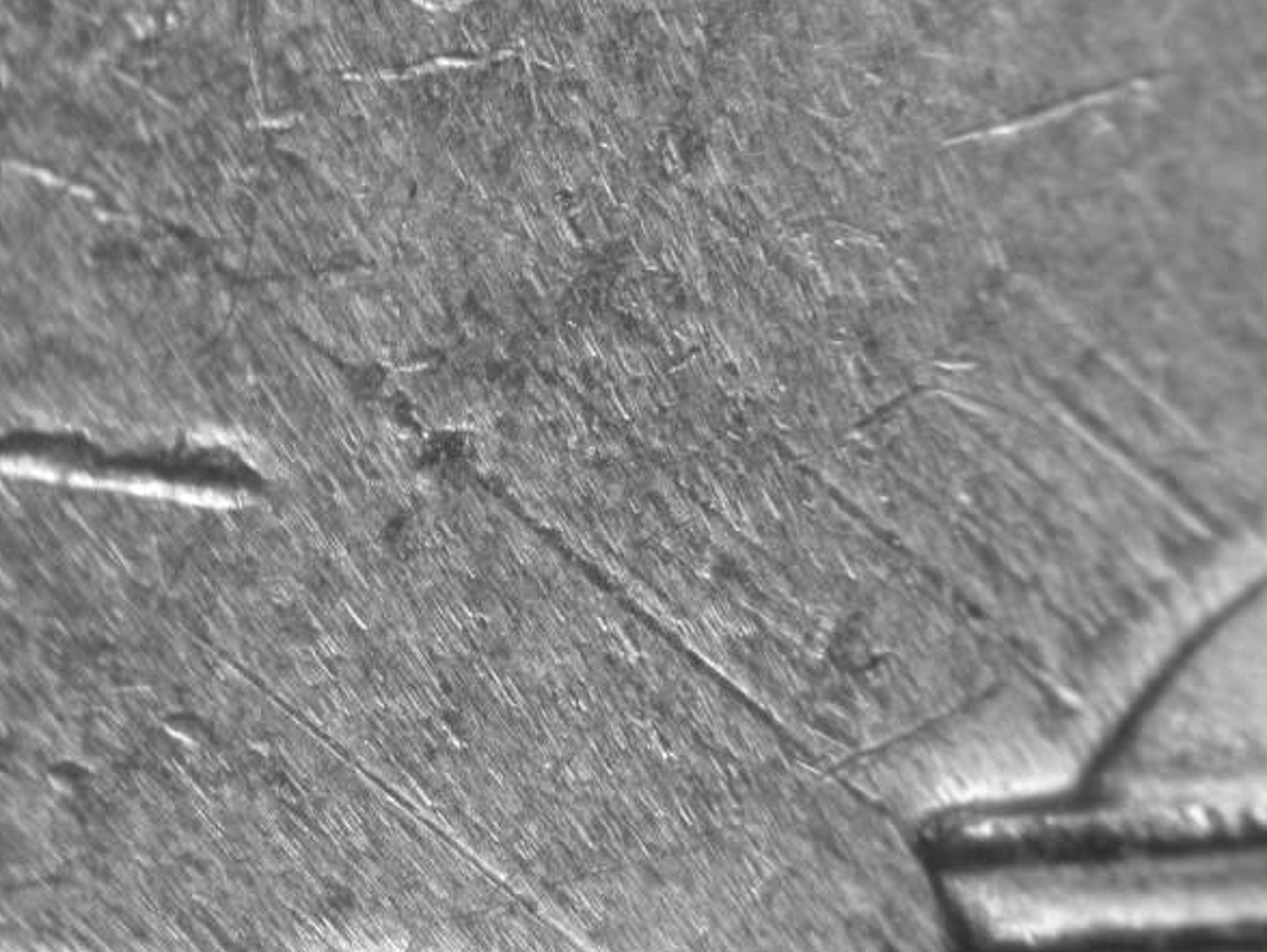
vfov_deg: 10.2
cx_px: 607
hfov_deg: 13.5
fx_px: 5347
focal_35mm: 146
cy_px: 514
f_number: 4.6
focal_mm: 27.7
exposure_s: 1/5.9
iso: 100
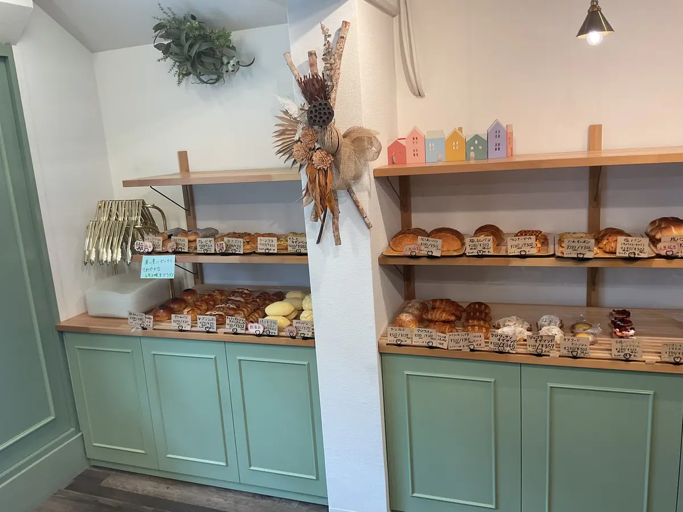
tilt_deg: -11.9
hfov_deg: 61.7
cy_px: 256
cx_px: 342
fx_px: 572
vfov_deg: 48.2
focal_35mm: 29
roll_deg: +3.8
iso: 50
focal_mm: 3
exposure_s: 1/100
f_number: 1.8
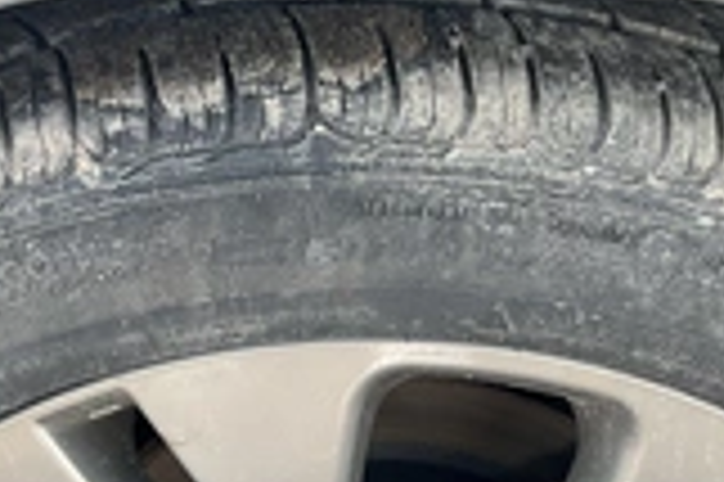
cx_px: 436
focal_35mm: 75
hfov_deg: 27.0
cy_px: 577
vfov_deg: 17.3
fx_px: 1507
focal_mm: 3
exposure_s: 1/122
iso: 20
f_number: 1.8
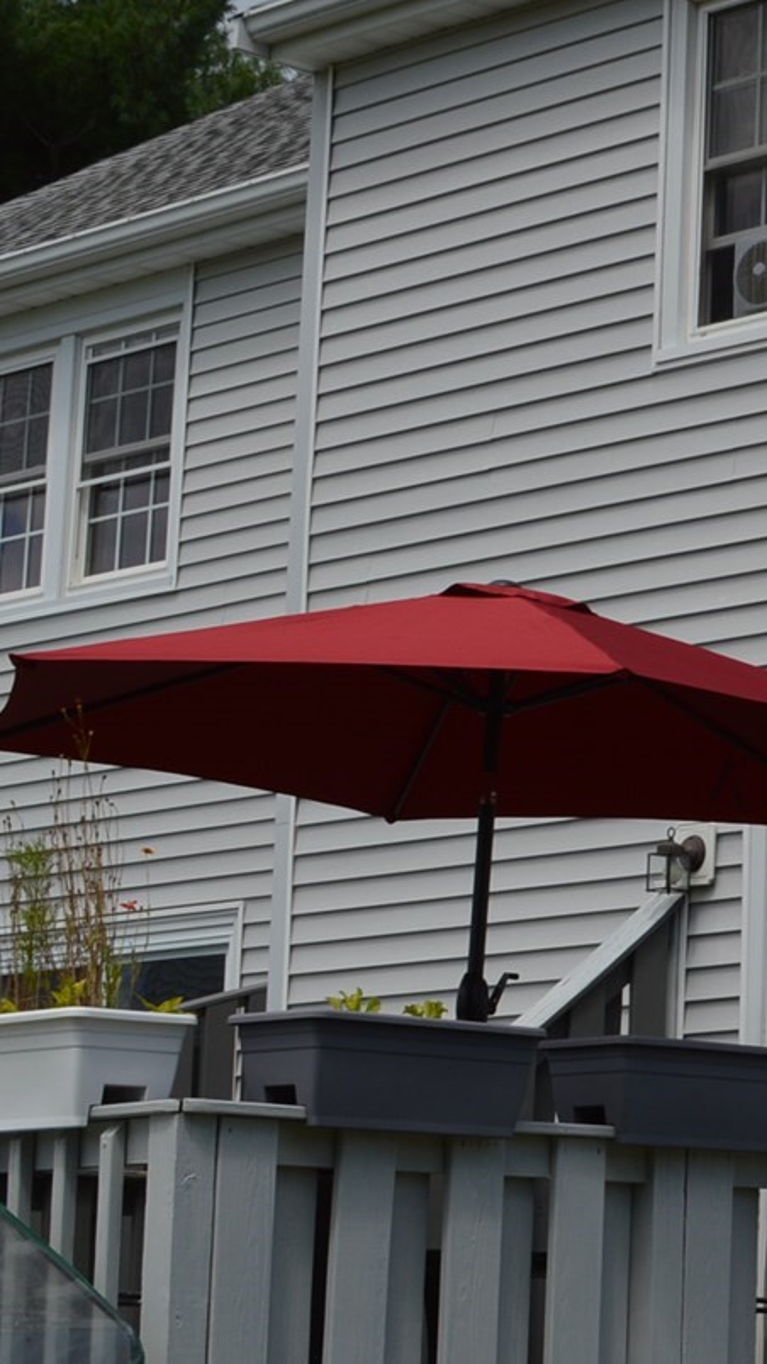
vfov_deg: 20.6
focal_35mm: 104
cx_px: 1439
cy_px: 651
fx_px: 3762
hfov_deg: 10.8
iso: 100
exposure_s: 1/320
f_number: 9
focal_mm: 26
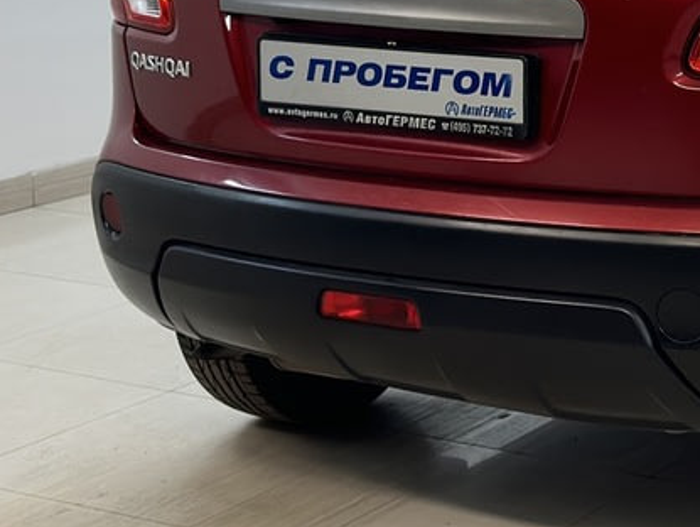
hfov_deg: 18.3
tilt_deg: -8.6
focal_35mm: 104
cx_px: 744
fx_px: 2105
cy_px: 72
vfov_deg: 14.1
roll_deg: -0.9
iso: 125
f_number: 1.78
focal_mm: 6.86
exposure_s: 1/100
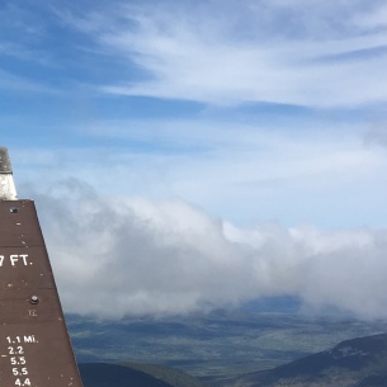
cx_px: -104
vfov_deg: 20.1
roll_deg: +1.8
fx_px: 1088
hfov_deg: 18.8
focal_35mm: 86
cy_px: 255
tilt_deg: -1.0
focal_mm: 4.15
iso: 25
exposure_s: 1/2747
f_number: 2.2
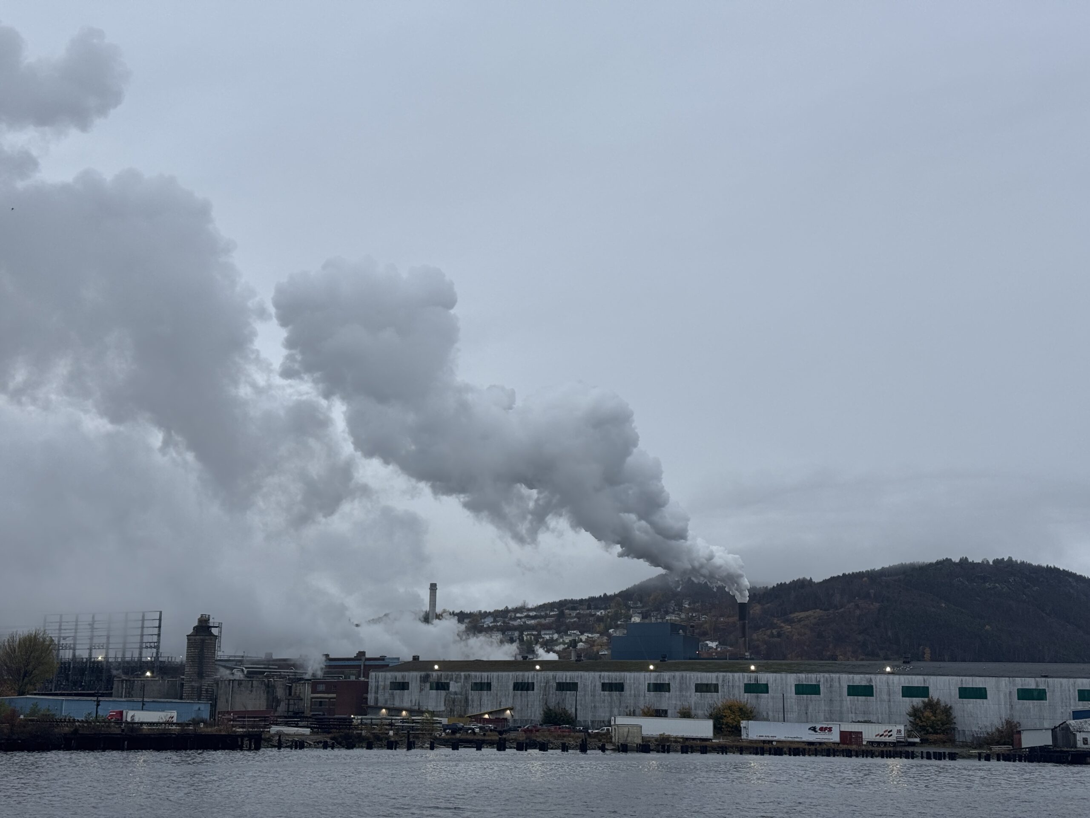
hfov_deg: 39.7
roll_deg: -1.2
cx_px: 545
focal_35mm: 48
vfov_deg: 30.3
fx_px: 1511
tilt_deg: +11.9
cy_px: 409
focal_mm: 6.76
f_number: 1.78
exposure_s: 1/913
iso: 64
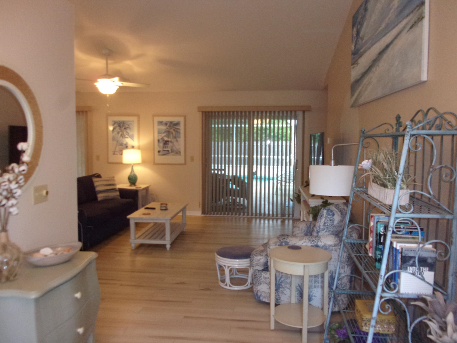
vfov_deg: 49.7
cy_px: 172
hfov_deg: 63.4
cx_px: 228
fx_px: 370
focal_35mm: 28
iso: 440
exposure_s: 1/24
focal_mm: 5.1
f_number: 3.9
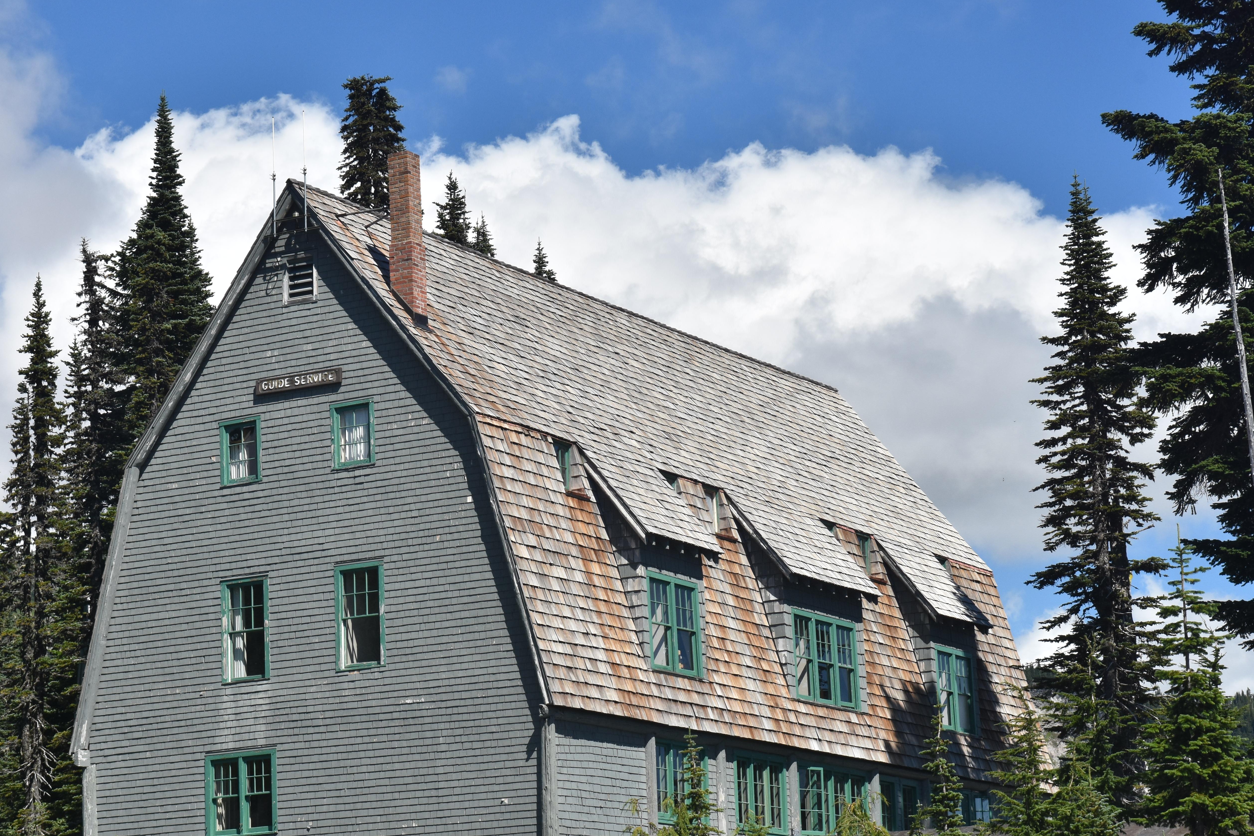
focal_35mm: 99
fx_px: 3434
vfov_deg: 13.9
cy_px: 482
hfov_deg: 20.7
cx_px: 565
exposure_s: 1/500
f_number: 11
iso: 320
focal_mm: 55
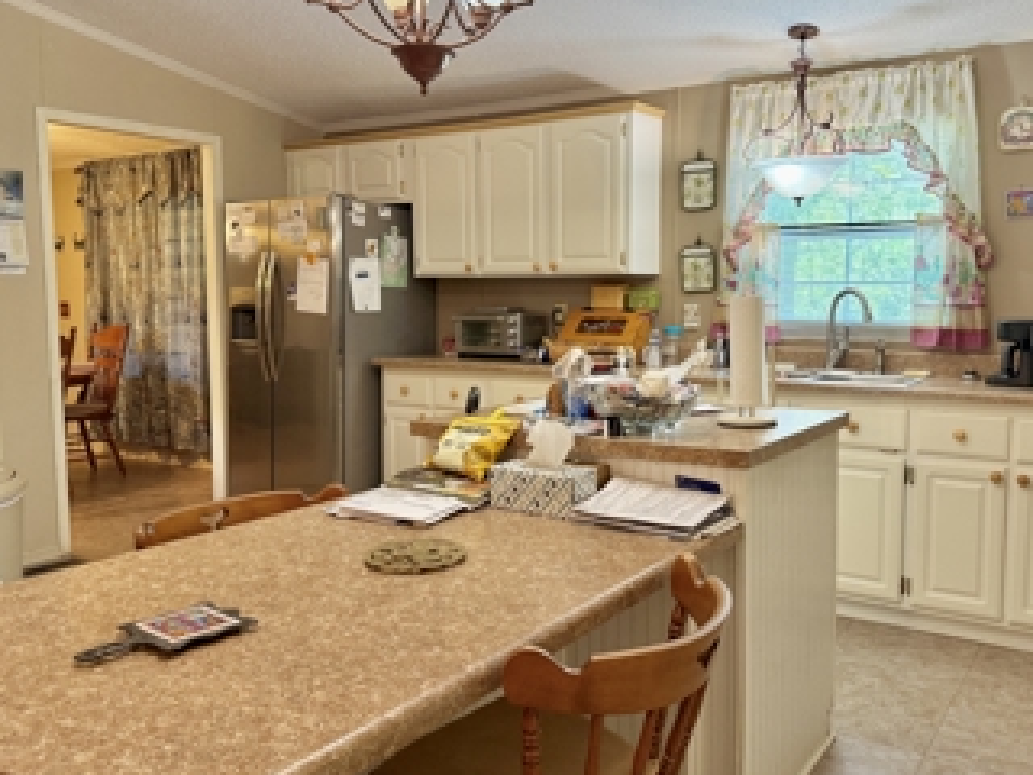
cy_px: 378
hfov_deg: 59.9
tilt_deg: -4.7
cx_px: 549
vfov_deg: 46.8
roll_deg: -0.3
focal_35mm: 30
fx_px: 895
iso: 200
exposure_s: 1/60
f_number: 1.78
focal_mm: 6.76
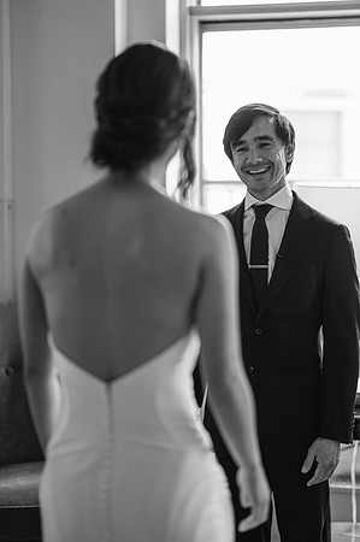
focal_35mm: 85
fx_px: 1278
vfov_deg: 23.9
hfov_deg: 16.0
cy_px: 271
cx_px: 180
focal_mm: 85
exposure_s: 1/200
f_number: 2
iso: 100
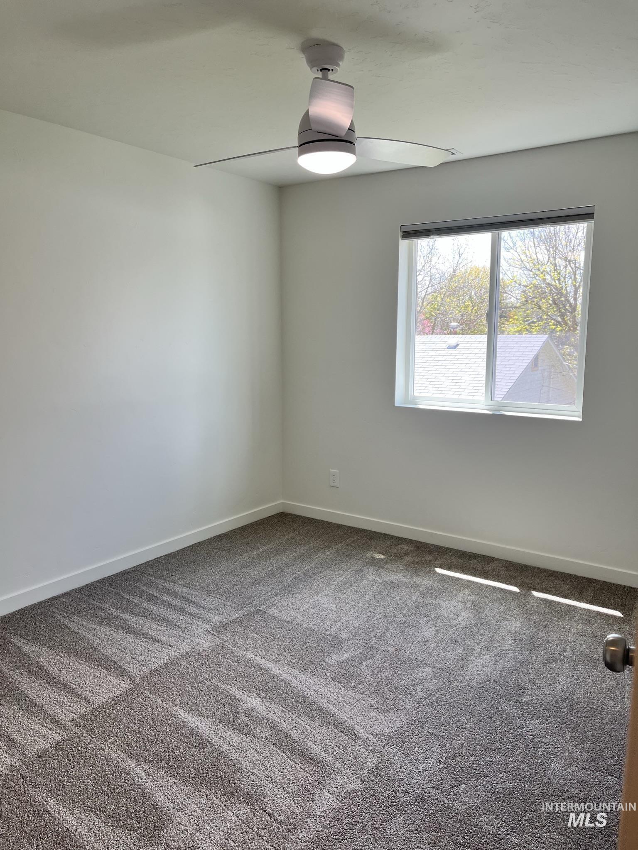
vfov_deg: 67.3
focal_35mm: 26
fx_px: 639
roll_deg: +0.7
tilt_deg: -9.1
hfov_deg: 53.1
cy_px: 425
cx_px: 319
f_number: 1.6
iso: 40
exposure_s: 1/208
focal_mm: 5.1
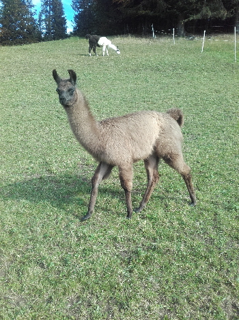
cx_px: 120
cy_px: 160
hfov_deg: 45.4
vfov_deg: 58.4
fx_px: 286
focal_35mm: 31
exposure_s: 1/244
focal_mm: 3.31
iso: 50
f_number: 2.2
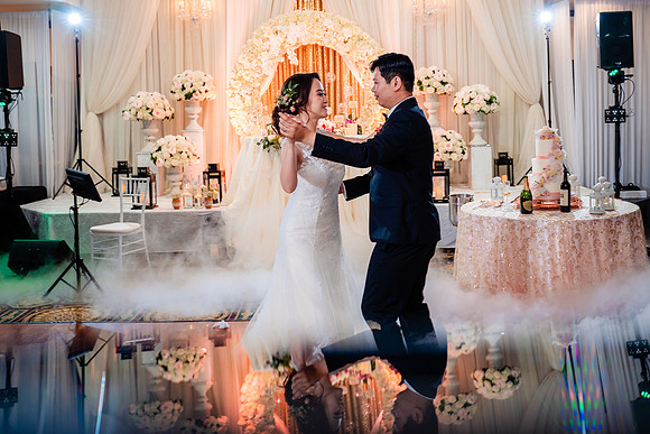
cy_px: 154
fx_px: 699
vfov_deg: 34.2
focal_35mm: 39
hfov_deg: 49.7
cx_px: 370
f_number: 3.5
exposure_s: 1/160
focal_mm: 30
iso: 1000
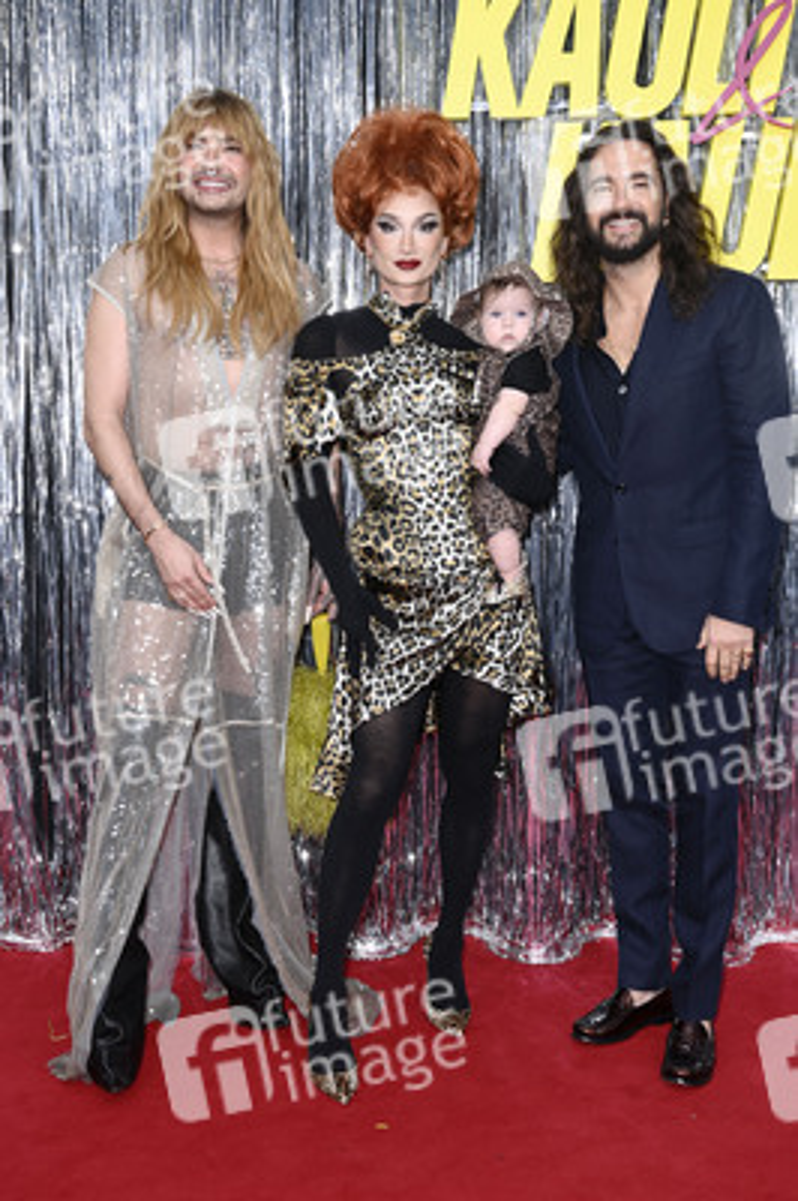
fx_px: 1665
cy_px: 600
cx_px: 399
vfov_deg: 39.6
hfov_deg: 26.9
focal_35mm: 50
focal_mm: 50
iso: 400
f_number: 5.6
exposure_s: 1/250
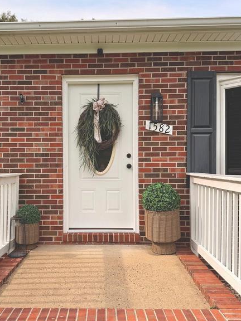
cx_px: 91
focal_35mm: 32
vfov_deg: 56.8
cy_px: 164
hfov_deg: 43.8
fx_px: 297
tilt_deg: +0.6
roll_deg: +0.4
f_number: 1.78
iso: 80
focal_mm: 6.76
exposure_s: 1/5000
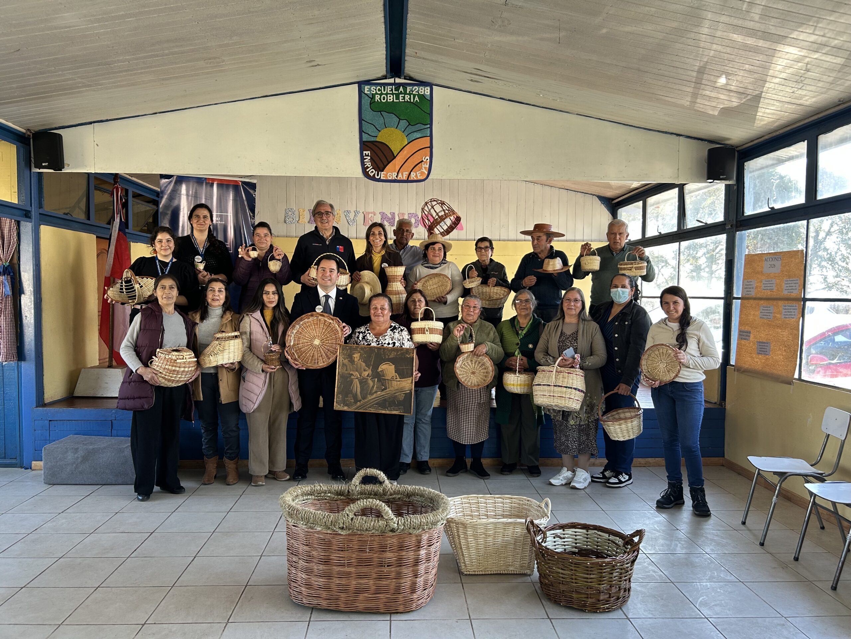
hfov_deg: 67.3
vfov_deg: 53.1
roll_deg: -0.6
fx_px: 639
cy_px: 320
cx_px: 426
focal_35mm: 26
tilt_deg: -3.2
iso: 80
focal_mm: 5.7
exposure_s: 1/121
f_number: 1.5
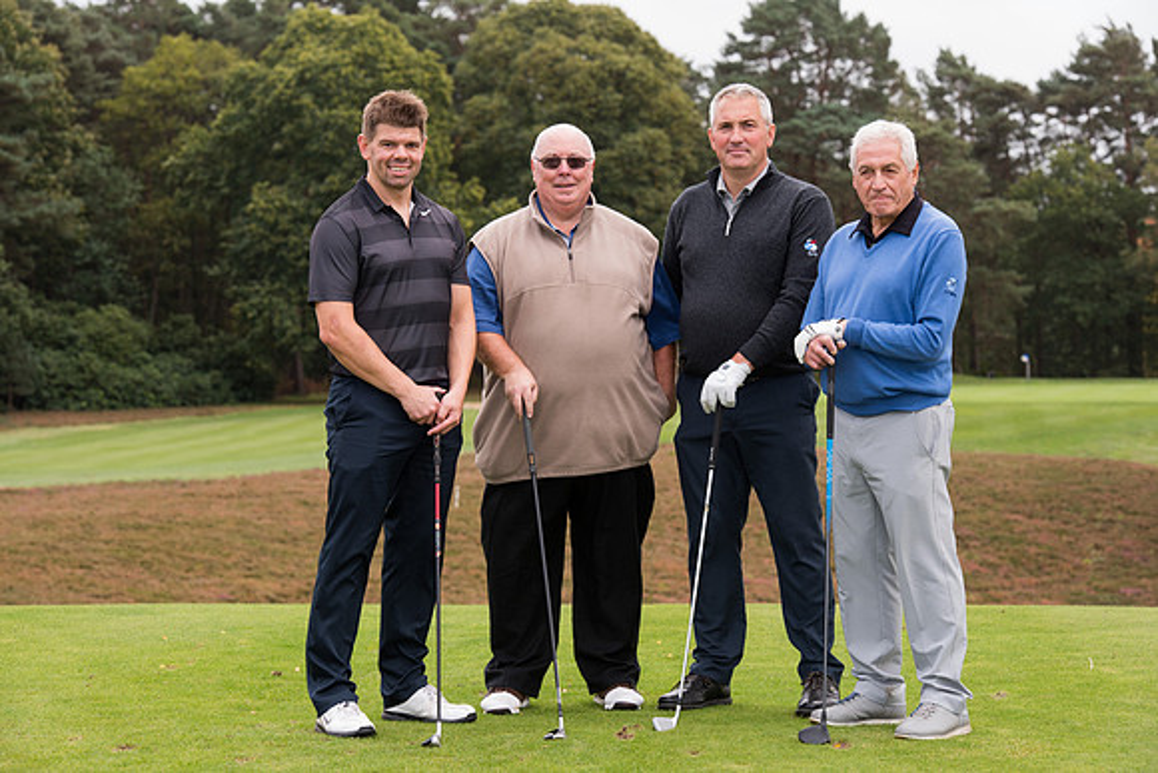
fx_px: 3603
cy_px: 386
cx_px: 579
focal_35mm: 112
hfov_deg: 18.3
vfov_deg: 12.2
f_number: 7.1
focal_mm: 112
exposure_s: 1/250
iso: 400
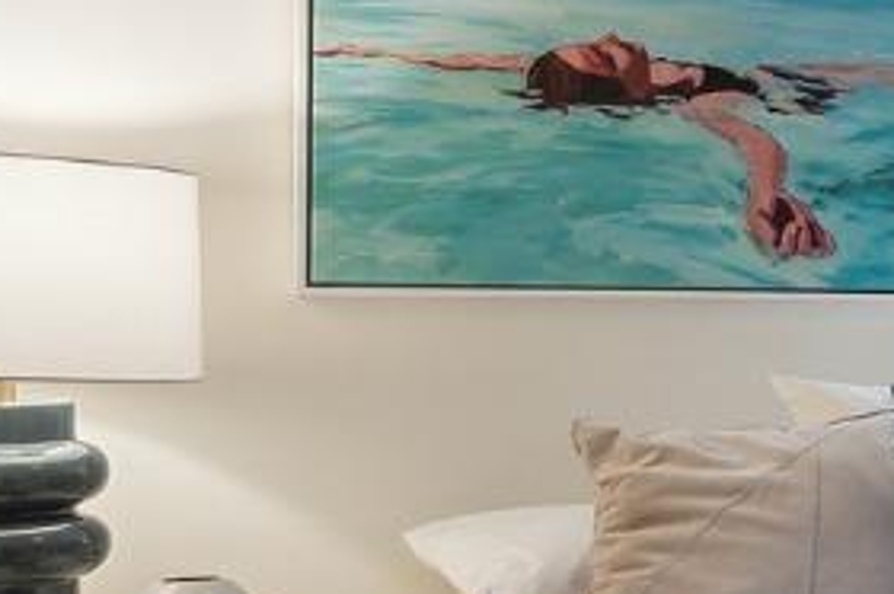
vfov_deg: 18.1
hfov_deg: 18.7
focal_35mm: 75
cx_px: 1737
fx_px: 1860
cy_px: 292
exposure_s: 1/5
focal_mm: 14
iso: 100
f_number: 8
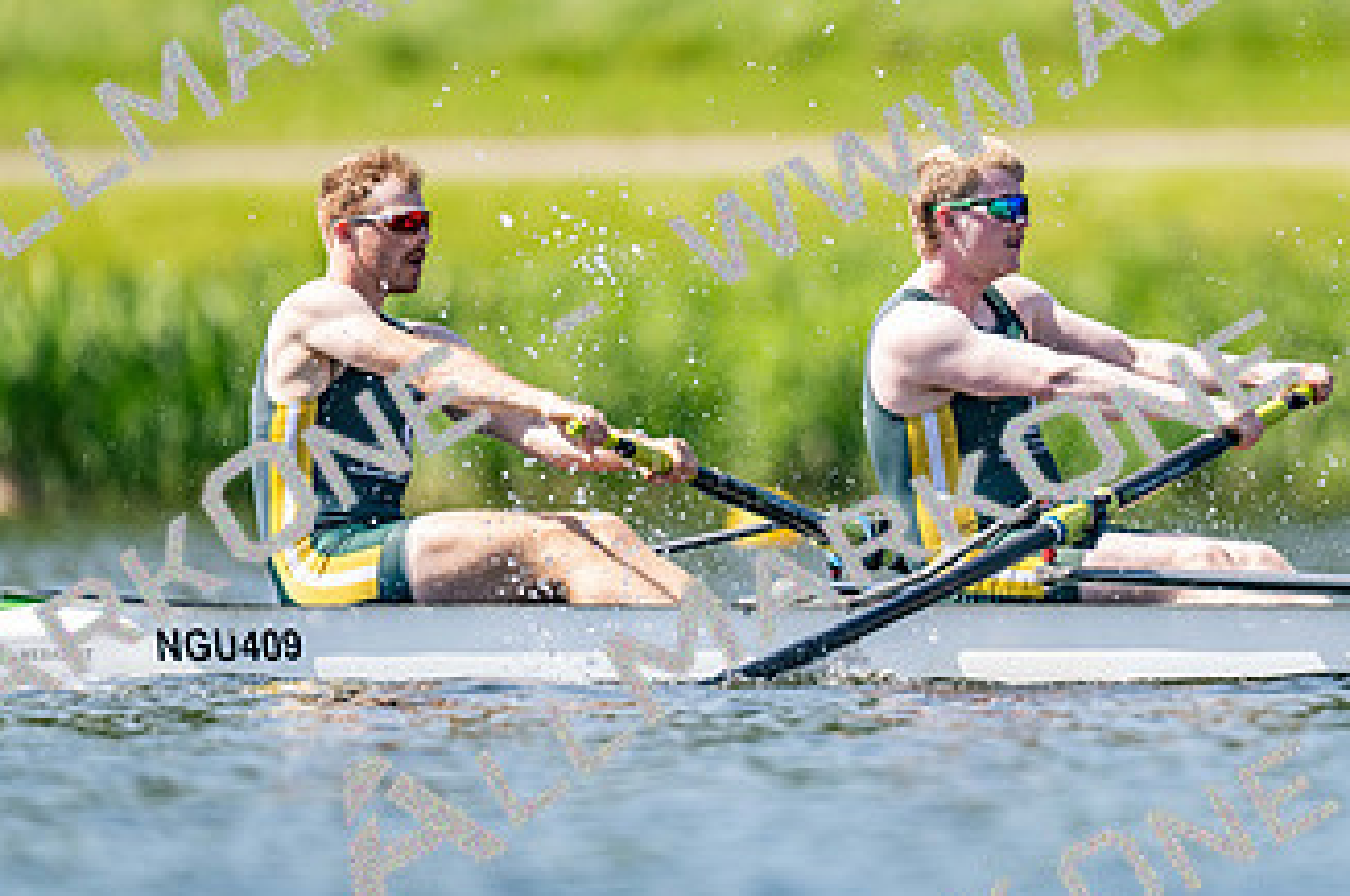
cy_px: 297
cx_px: 1177
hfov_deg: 1.9
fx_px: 39916
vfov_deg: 1.3
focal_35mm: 1066
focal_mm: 600
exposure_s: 1/2500
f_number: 4
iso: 450
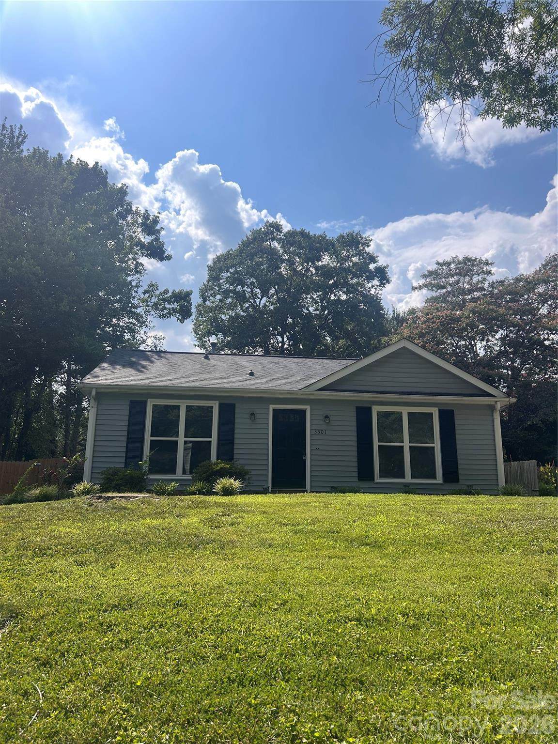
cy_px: 372
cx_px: 279
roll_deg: -0.4
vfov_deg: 67.3
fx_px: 559
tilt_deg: +14.2
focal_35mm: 26
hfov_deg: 53.1
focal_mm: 5.7
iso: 50
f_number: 1.5
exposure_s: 1/2841
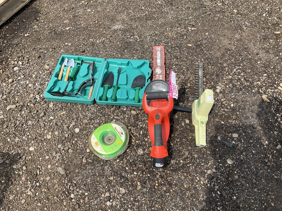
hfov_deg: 61.6
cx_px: 141
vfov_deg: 48.3
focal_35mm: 29
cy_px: 106
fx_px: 236
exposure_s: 1/1121
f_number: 1.8
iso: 25
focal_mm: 3
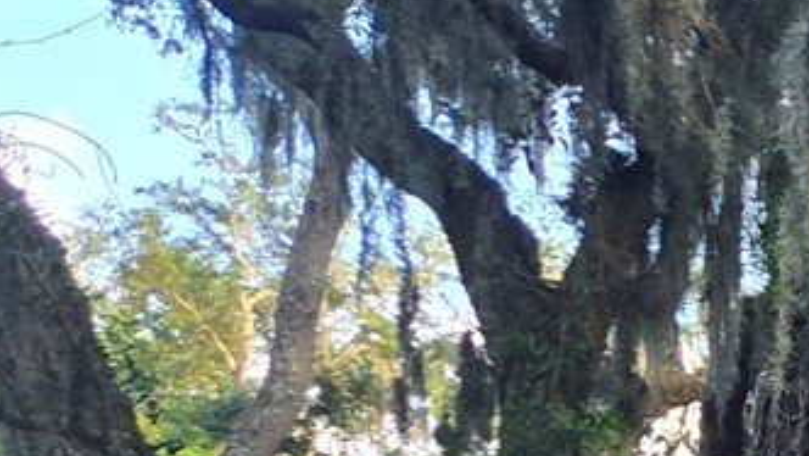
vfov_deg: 7.7
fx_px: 3111
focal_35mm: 145
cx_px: 2164
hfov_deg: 11.3
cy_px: 1190
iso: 64
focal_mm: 5.4
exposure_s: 1/180
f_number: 1.8
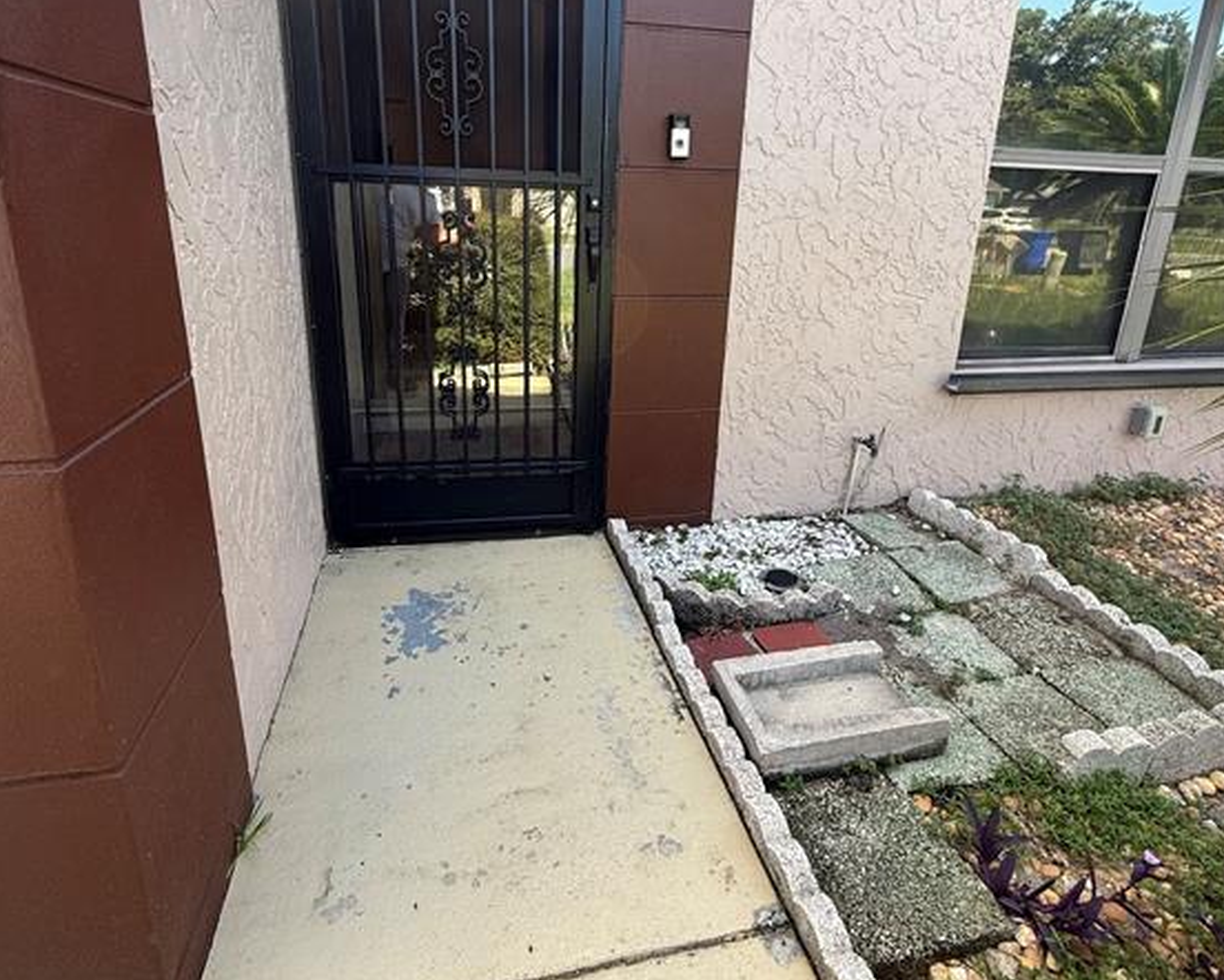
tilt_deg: -15.7
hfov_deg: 83.2
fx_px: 689
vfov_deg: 70.3
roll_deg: -2.2
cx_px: 594
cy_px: 399
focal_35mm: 19
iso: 50
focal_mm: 2.22
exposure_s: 1/215
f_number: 2.2
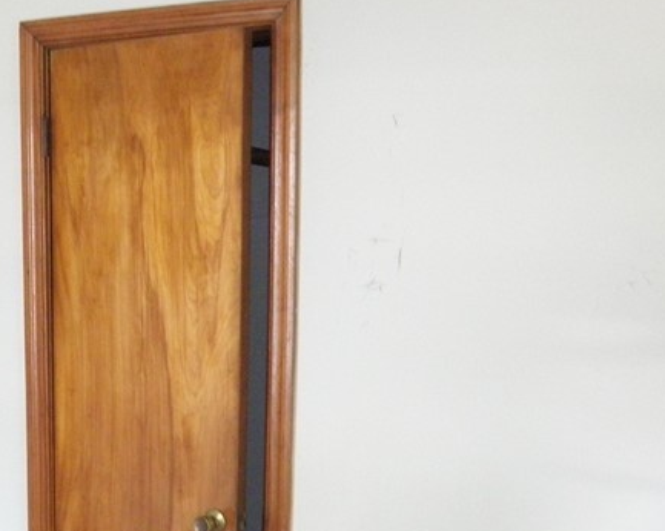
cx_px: 35
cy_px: 456
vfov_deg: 24.8
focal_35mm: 60
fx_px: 1180
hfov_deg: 29.8
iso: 400
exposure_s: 1/13
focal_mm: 4.6
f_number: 3.2
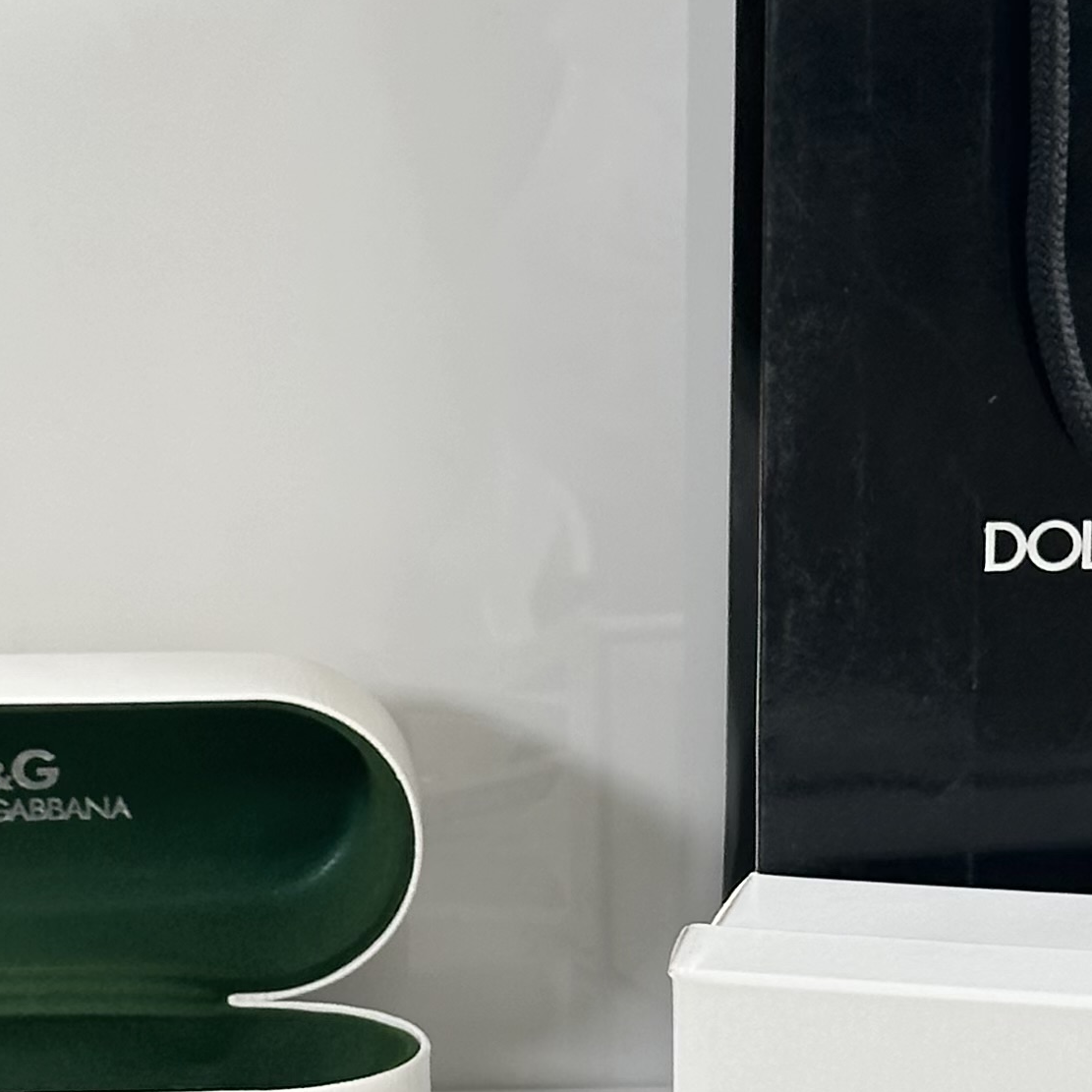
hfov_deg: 11.3
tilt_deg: -20.7
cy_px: 962
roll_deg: +1.6
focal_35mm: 154
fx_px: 5496
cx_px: 280
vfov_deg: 11.3
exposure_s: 1/115
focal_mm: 6.86
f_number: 1.78
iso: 80
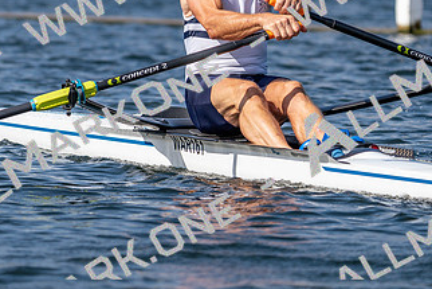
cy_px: 49
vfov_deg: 3.0
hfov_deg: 4.5
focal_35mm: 459
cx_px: 189
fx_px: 5510
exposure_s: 1/1600
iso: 160
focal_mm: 255
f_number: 5.6
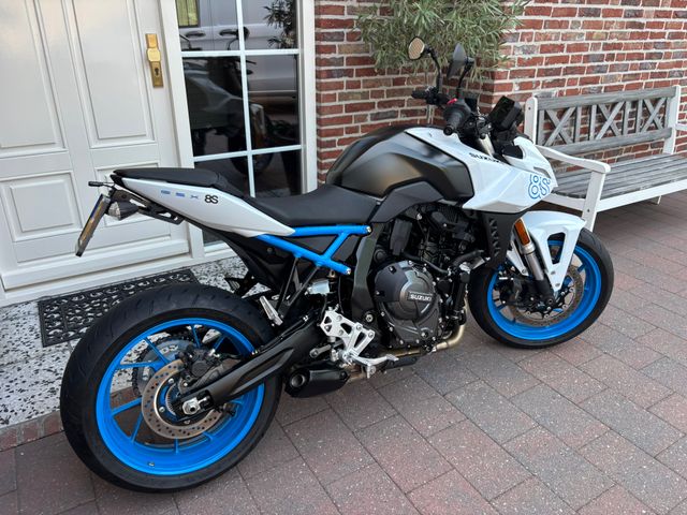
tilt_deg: -24.5
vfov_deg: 53.1
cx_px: 344
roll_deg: +0.2
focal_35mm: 26
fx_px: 516
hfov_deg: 67.3
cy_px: 258
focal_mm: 5.96
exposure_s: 1/121
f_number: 1.6
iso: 40
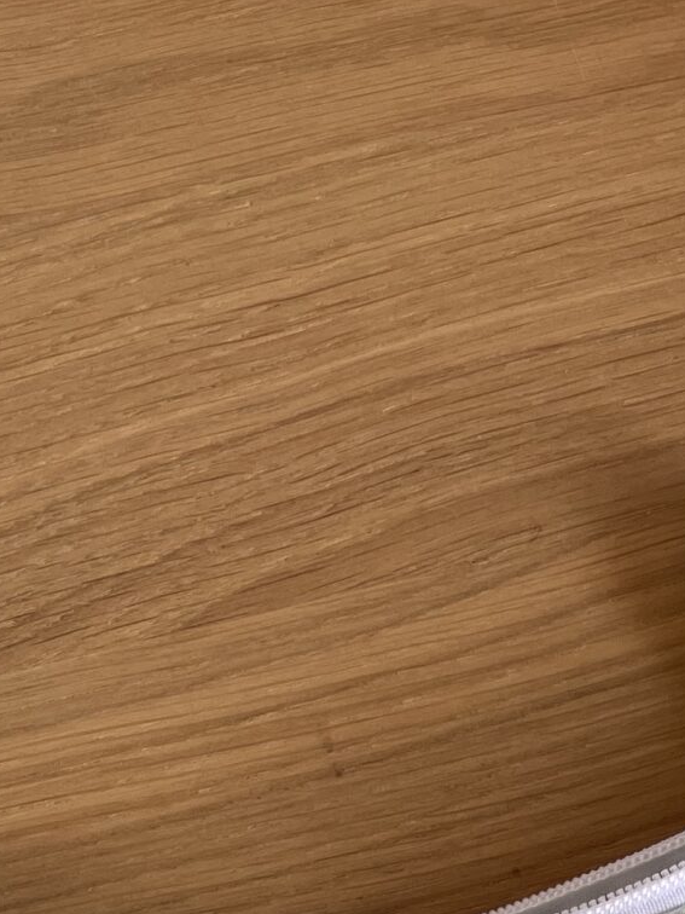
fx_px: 2322
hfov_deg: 15.5
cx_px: -323
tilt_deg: -84.9
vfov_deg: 18.5
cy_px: 1535
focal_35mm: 88
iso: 50
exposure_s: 1/122
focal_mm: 5.1
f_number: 1.6
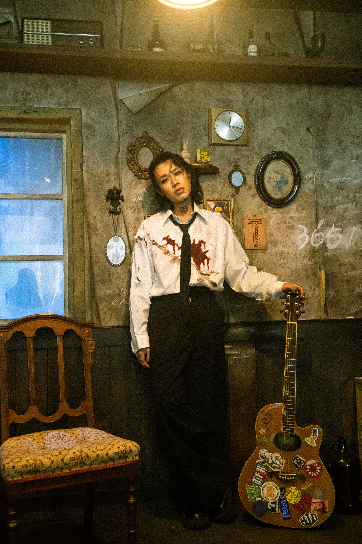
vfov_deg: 57.2
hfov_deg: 40.0
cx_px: 181
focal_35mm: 33
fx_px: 498
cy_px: 272
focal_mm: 22
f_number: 4
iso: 640
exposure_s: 1/50
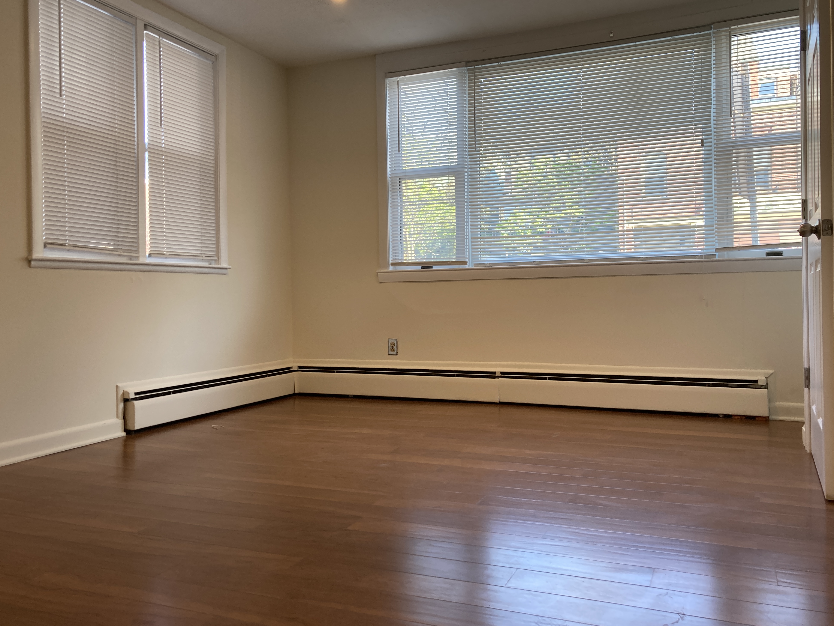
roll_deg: +1.0
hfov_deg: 61.7
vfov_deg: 48.2
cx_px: 416
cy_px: 303
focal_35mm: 29
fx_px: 699
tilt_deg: +0.3
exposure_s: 1/120
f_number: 1.8
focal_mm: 3.99
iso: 80
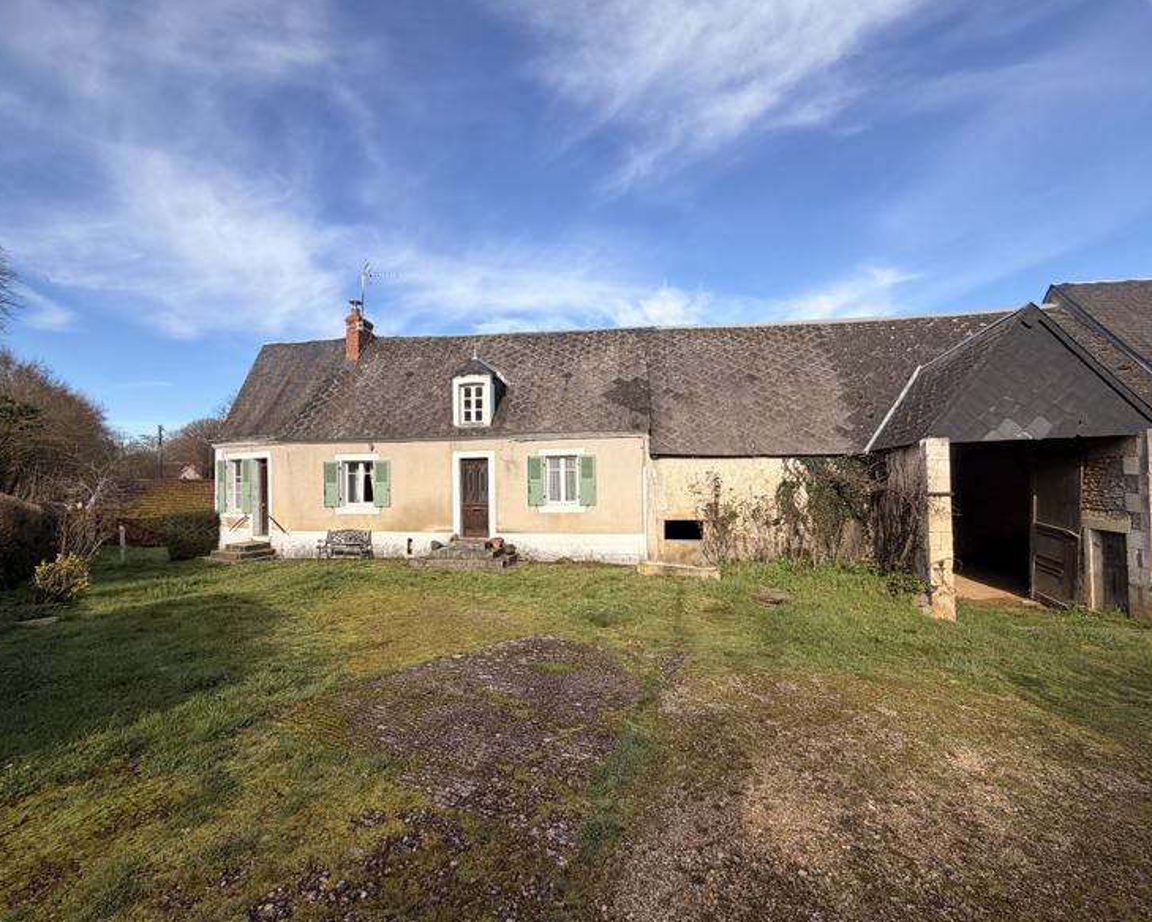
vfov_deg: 84.0
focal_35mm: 15
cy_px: 468
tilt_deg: +0.6
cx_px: 583
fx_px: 511
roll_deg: +0.6
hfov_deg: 96.8
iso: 40
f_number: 2.2
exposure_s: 1/770
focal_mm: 2.22
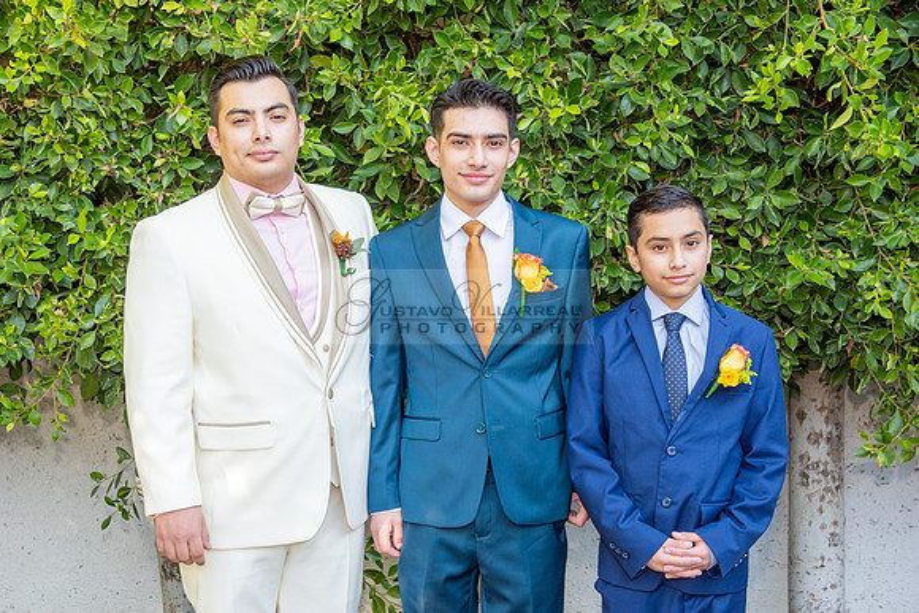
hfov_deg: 35.5
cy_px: 356
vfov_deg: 24.1
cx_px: 399
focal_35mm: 56
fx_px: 1433
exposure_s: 1/125
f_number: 5
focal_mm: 45
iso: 320
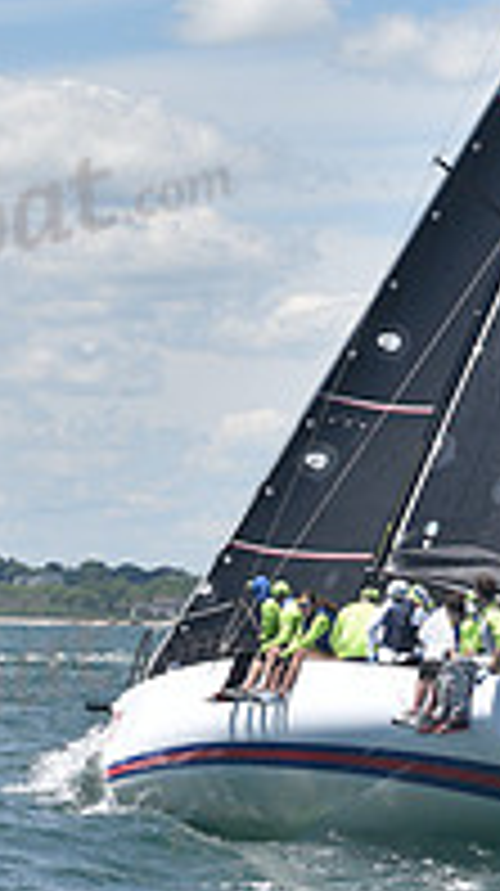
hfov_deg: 5.6
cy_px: -50
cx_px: 466
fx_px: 5081
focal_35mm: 215
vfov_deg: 9.9
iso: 320
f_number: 6.3
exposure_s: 1/800
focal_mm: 70
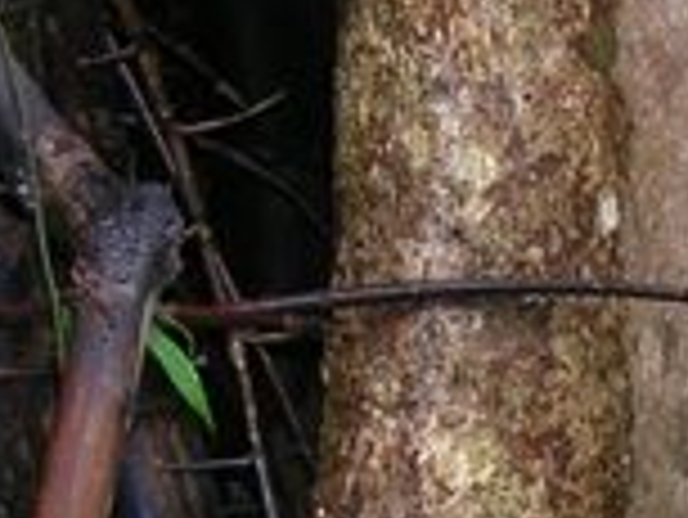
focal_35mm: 183
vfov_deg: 8.0
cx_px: 809
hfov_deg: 10.6
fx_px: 3640
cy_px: 800
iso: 63
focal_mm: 5.8
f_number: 2.8
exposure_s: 1/60.1
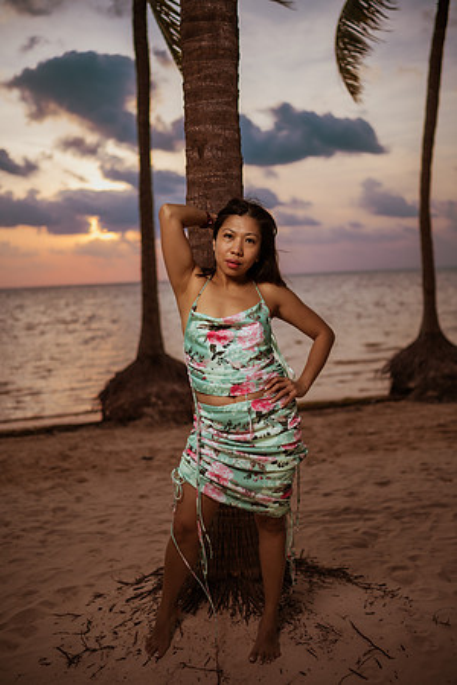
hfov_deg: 37.9
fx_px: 666
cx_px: 228
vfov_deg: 54.4
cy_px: 342
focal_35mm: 35
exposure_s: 1/1600
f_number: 1.8
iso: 50
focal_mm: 35
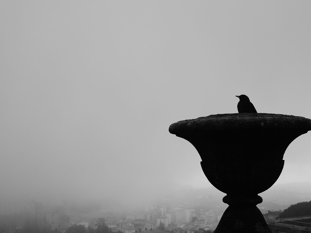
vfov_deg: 22.2
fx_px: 593
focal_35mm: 66
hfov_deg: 29.2
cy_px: 134
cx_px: 109
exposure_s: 1/160
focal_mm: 50
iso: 200
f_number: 14
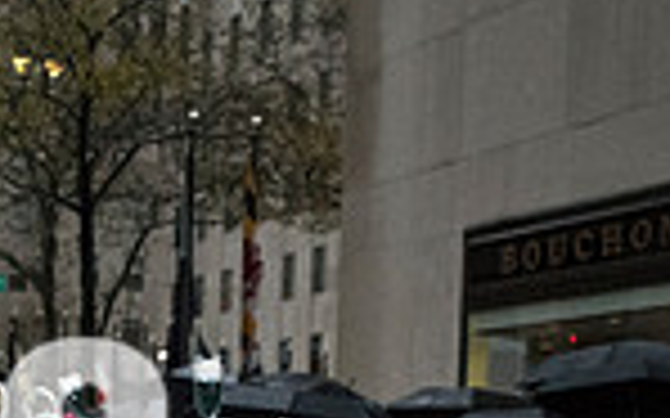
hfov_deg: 18.9
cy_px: 551
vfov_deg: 12.3
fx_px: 1880
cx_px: -171
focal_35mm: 103
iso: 10000
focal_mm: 26
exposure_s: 1/4000
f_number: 2.8
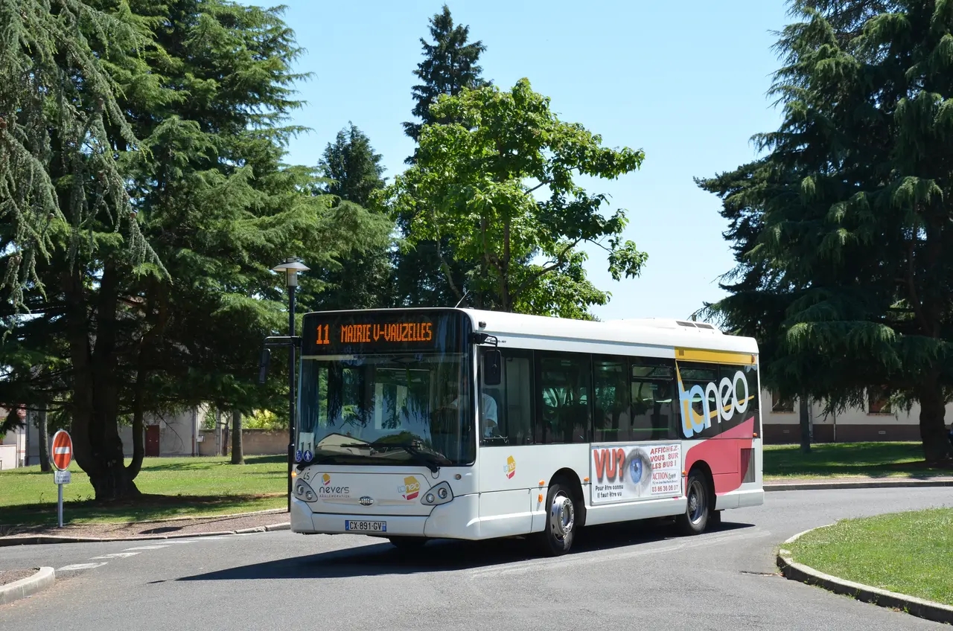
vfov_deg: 20.1
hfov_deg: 29.9
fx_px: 1783
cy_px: 316
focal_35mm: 68
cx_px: 476
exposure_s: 1/400
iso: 280
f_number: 8
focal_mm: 45
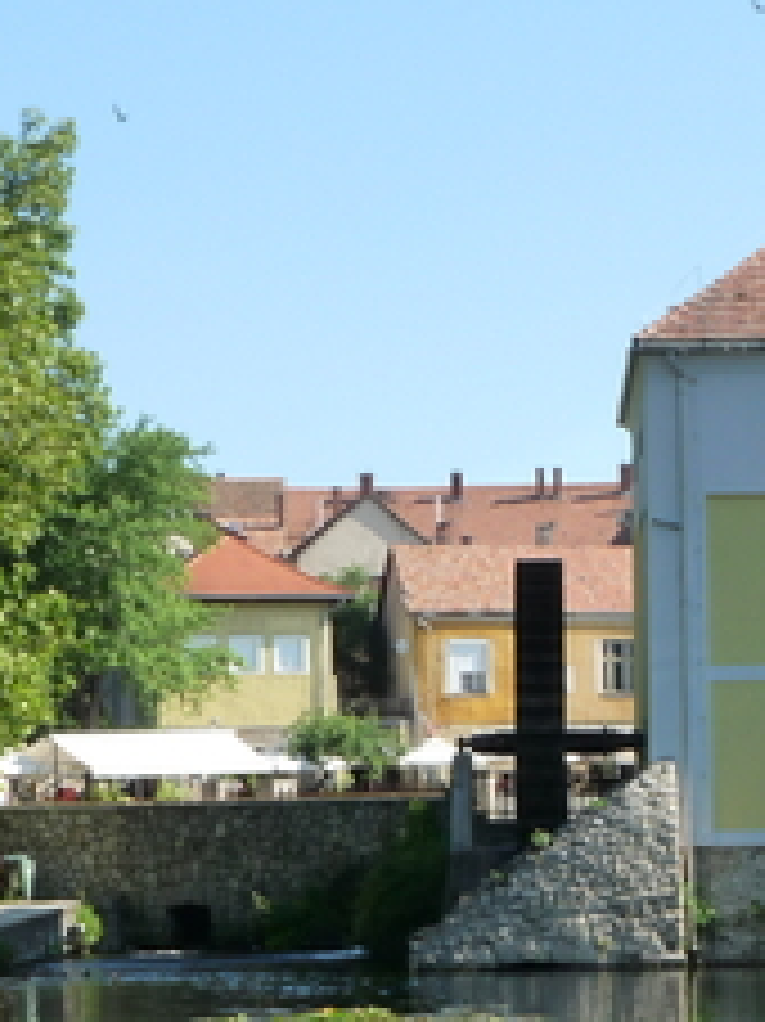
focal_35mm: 124
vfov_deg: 15.7
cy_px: 932
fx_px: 3657
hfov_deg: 11.8
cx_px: 734
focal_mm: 7.8
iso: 160
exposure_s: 1/250
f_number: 5.6
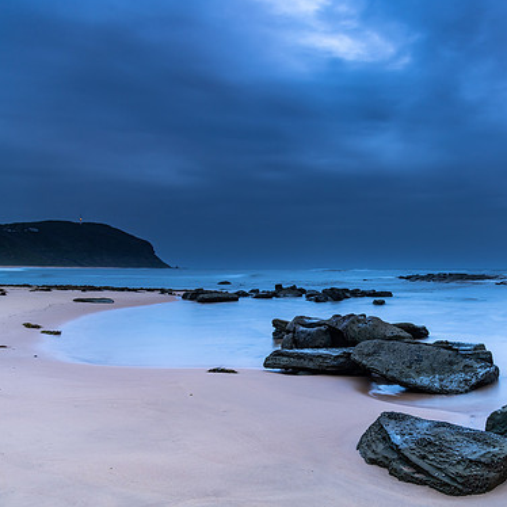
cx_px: 370
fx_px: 530
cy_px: 249
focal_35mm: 32
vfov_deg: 51.1
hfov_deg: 49.4
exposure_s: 4
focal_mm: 24
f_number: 4
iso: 250
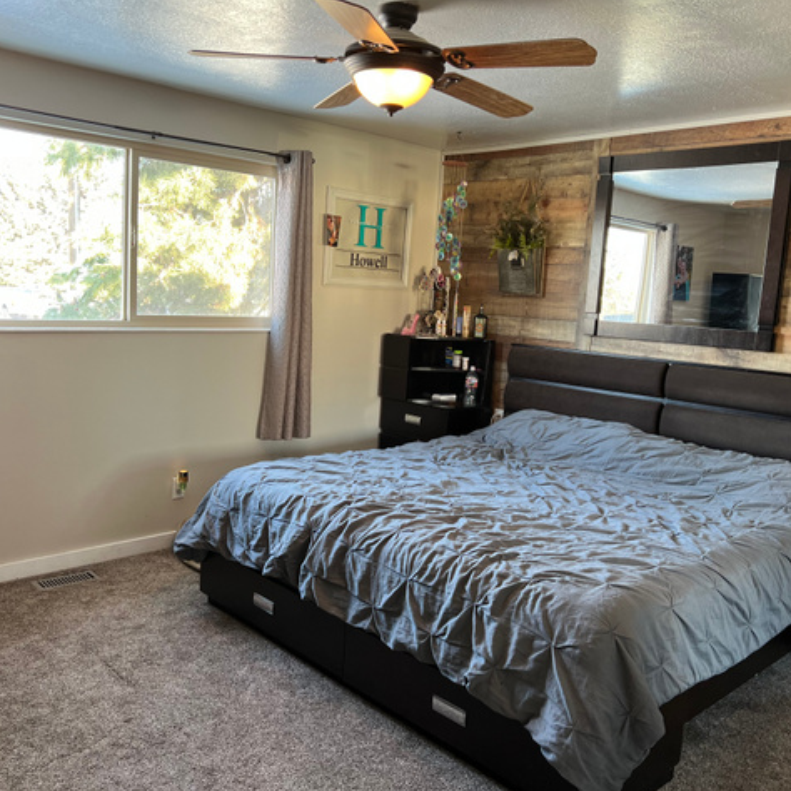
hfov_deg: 52.5
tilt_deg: -8.0
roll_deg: -3.2
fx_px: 801
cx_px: 359
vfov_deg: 52.5
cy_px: 397
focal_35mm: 31
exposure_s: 1/60
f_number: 1.5
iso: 80
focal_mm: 5.7
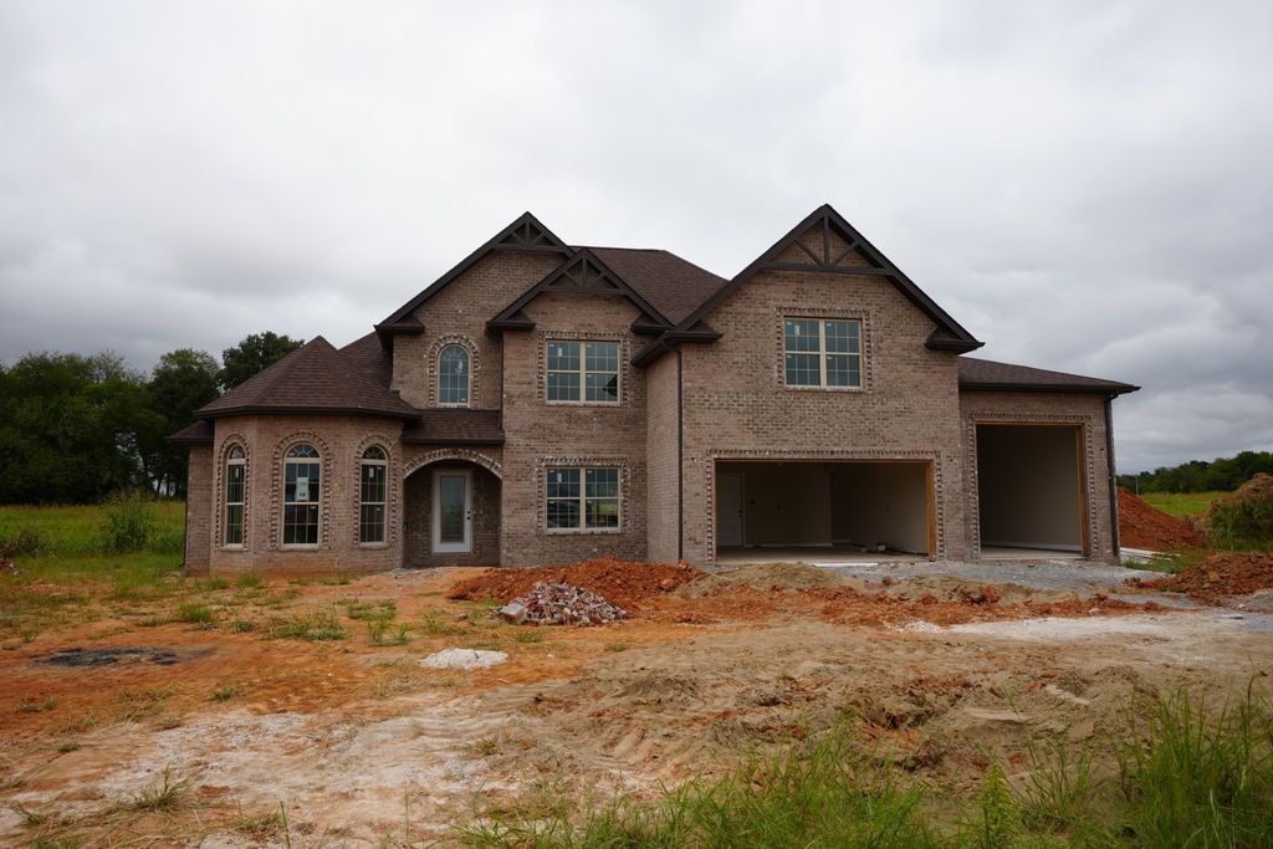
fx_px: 849
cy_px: 424
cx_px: 636
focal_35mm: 24
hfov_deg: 73.7
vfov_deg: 53.1
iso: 100
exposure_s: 1/125
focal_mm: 16.6
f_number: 9.5
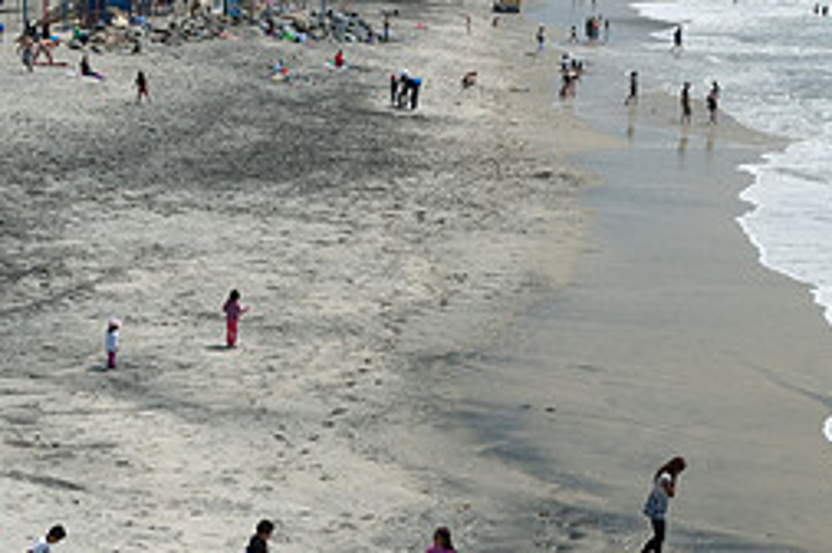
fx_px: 2331
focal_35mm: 101
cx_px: 431
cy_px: 263
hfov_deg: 20.2
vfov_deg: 13.5
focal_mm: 44
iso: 800
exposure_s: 1/400
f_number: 16
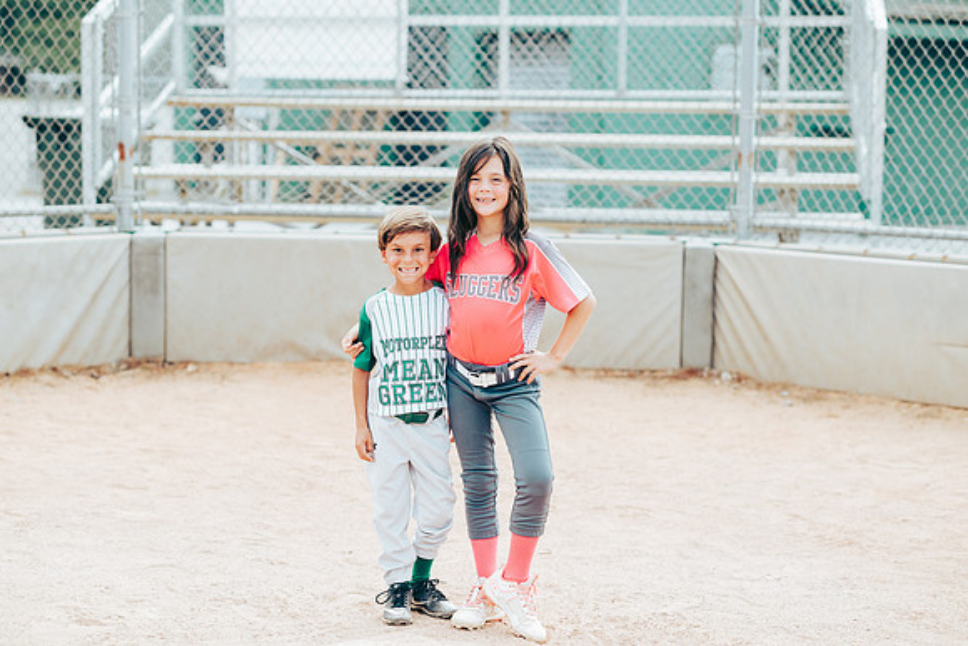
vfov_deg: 16.1
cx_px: 484
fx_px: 2286
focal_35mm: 85
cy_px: 323
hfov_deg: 23.9
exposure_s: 1/800
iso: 160
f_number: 2.8
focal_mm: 85
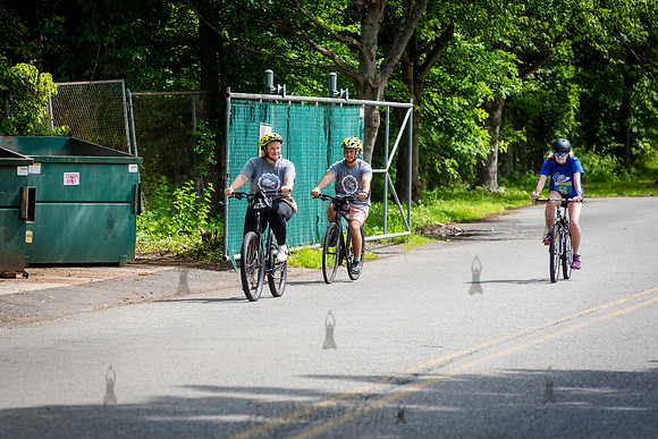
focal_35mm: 185
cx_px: 329
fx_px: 3382
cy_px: 220
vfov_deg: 7.4
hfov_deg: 11.1
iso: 250
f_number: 4.5
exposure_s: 1/1000
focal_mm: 185
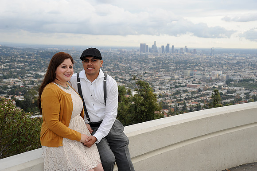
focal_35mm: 50
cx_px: 128
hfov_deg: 39.6
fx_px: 357
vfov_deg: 27.0
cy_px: 86
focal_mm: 50
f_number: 6.3
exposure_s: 1/200
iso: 200
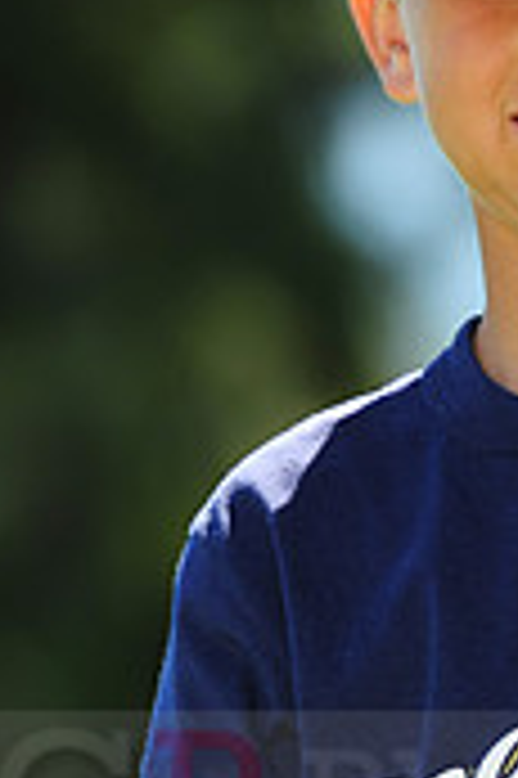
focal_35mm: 670
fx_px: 14489
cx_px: 631
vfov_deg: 3.1
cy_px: 774
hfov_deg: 2.0
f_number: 4
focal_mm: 200
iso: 200
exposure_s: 1/500
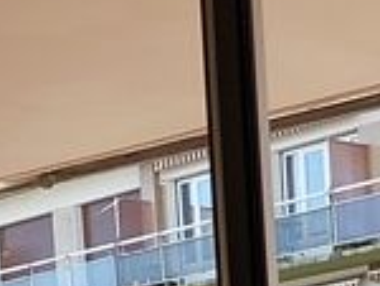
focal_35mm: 200
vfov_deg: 6.7
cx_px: 476
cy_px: 868
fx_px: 2199
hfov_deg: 9.7
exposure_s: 1/125
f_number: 1.8
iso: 20
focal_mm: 4.6
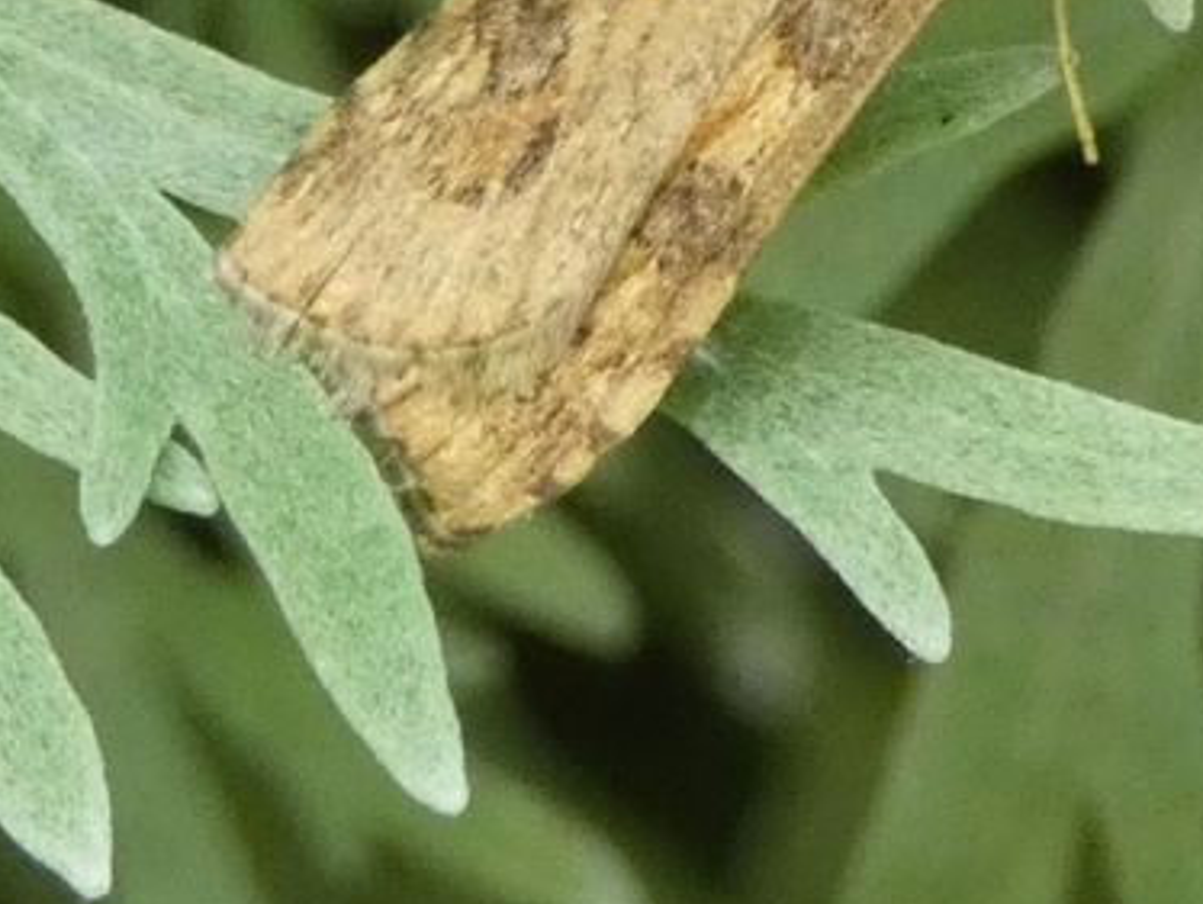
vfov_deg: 6.1
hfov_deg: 8.1
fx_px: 8485
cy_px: -84
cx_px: 745
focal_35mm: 244
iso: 400
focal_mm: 19.2
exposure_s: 1/80
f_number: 4.9
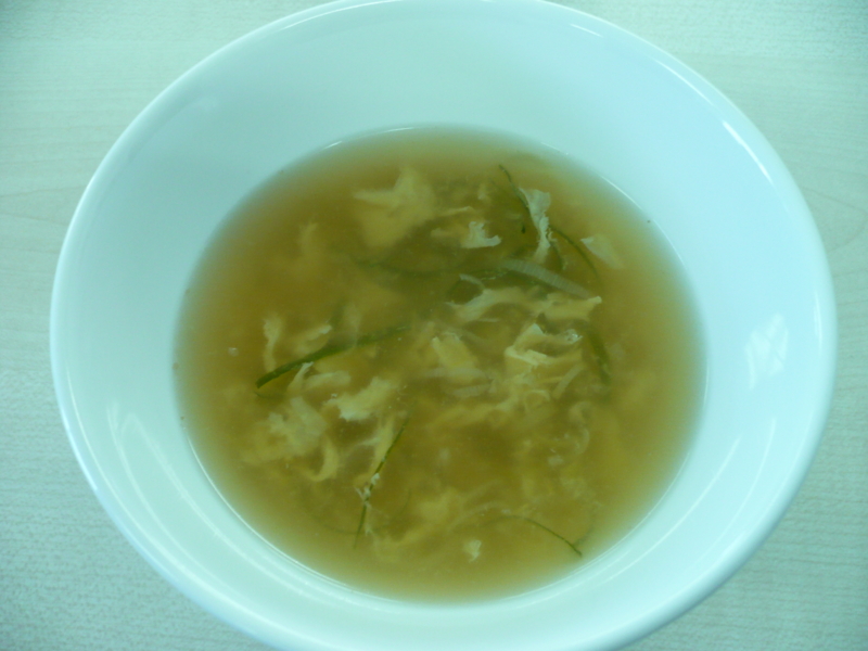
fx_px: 878
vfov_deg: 40.7
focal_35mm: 35
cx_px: 434
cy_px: 326
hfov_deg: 52.6
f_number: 2.8
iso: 200
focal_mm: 5.8
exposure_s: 1/30
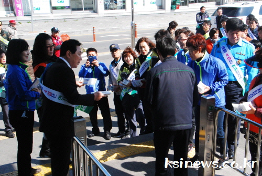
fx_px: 350
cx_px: 131
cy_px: 88
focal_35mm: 48
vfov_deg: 28.2
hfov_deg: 41.1
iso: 1250
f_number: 11
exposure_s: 1/640
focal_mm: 32
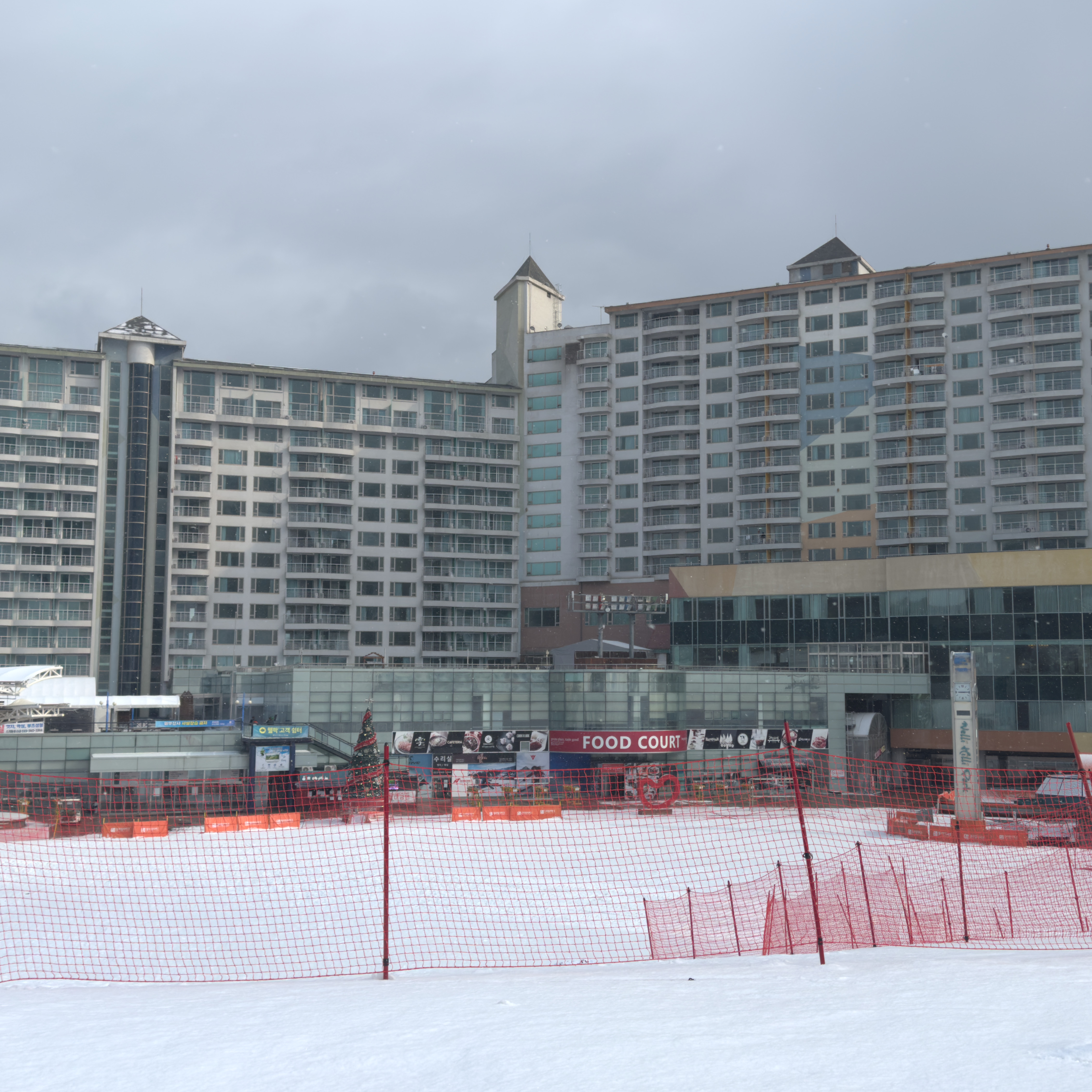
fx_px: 1499
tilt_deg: +6.1
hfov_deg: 40.0
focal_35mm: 42
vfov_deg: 40.0
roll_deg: -0.6
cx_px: 617
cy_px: 546
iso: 100
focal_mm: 6.86
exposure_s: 1/5814
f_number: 1.78
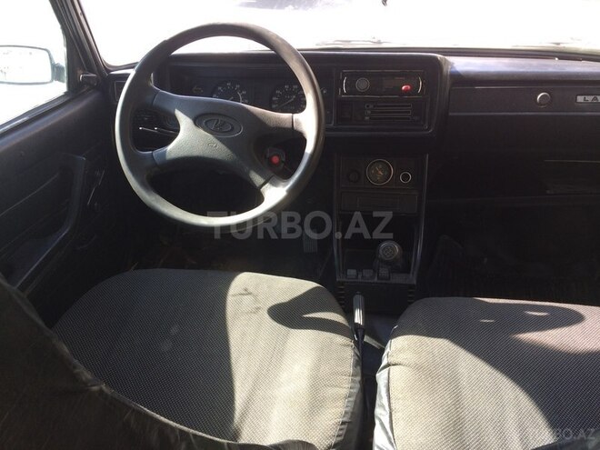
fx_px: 503
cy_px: 225
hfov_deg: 61.7
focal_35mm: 29
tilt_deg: -31.9
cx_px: 300
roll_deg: +1.9
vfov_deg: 48.2
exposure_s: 1/106
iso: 32
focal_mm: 4.15
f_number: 2.2
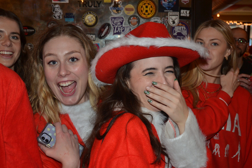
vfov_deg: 31.9
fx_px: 294
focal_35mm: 42
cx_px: 134
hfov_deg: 46.4
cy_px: 88
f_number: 3.8
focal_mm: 24
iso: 800
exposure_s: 1/60
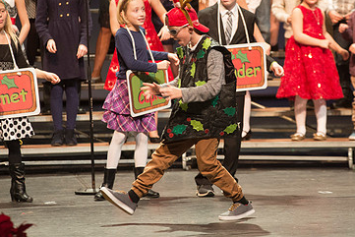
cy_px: 75
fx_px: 3167
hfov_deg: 6.4
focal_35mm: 321
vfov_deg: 4.3
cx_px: 232
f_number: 2.8
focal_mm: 200
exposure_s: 1/200
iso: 2500
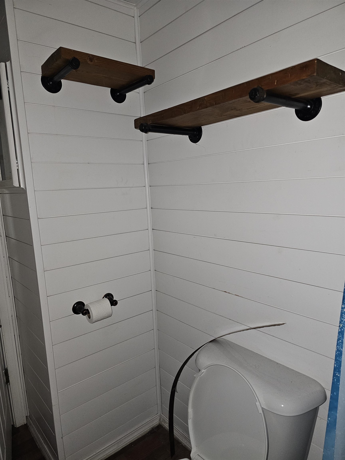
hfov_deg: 58.9
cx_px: 172
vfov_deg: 73.9
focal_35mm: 23
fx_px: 306
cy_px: 230
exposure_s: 1/24
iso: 500
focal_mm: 6.3
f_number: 1.7
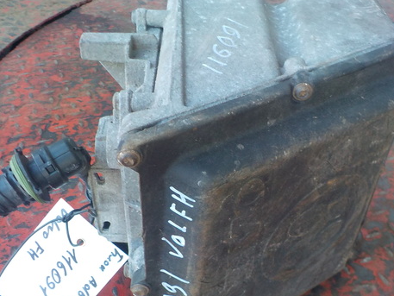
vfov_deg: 34.3
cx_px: 228
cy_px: 178
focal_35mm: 42
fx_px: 478
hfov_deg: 44.6
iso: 180
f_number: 3.3
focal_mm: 4.1
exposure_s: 1/30
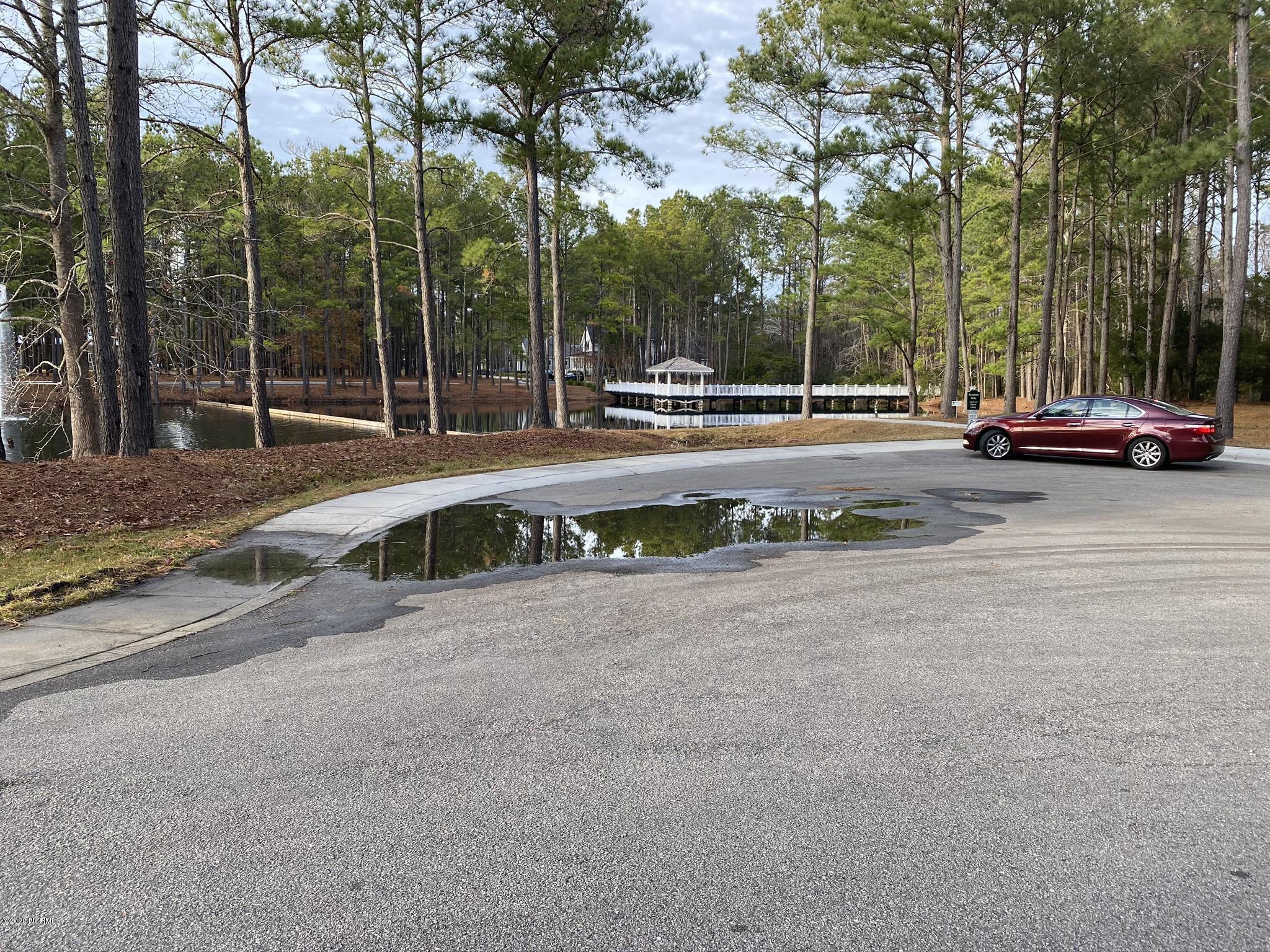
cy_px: 476
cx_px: 635
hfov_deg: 67.3
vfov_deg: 53.1
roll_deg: -0.6
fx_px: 954
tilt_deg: -6.3
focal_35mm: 26
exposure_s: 1/285
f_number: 1.8
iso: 32
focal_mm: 4.25
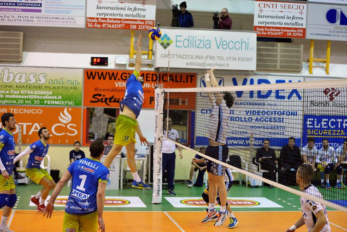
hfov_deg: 28.8
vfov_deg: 19.5
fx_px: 675
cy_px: 116
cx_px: 174
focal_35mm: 70
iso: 2200
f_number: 2.8
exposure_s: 1/400
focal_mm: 70
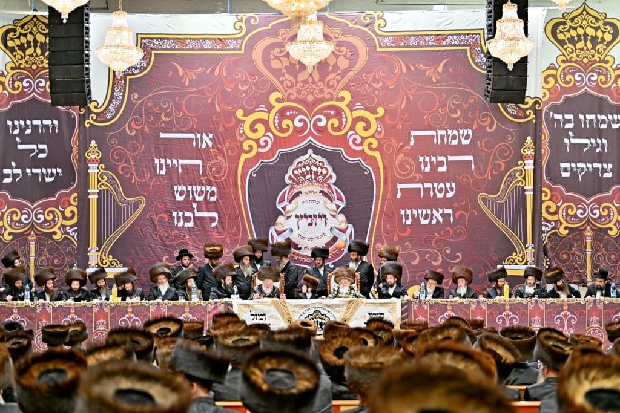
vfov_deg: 19.5
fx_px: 1206
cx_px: 310
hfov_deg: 28.8
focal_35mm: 70
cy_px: 206
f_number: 2.8
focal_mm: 70
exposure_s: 1/320
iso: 320
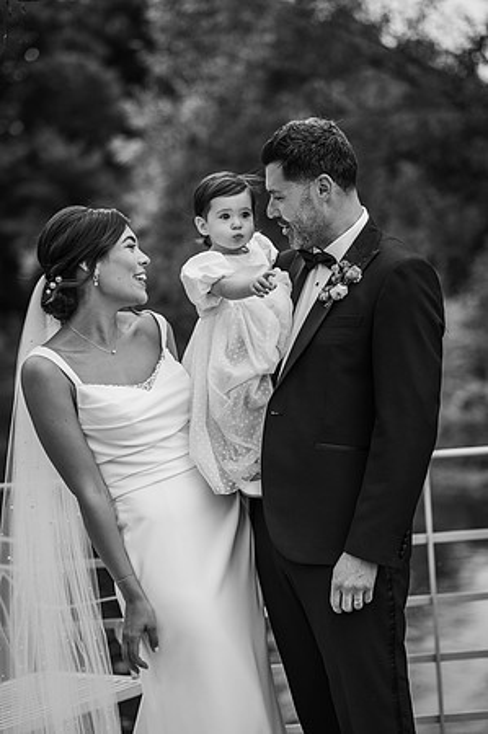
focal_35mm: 85
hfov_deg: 16.0
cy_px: 367
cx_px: 244
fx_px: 1732
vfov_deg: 23.9
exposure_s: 1/800
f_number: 2.2
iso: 100
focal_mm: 85
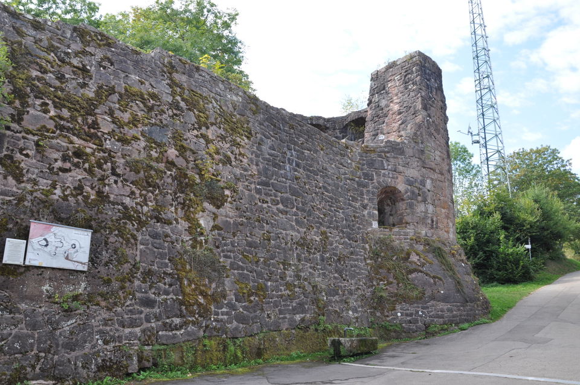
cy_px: 192
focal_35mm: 32
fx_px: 507
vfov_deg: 41.6
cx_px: 290
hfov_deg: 59.5
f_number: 7.1
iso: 200
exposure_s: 1/200
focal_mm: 21
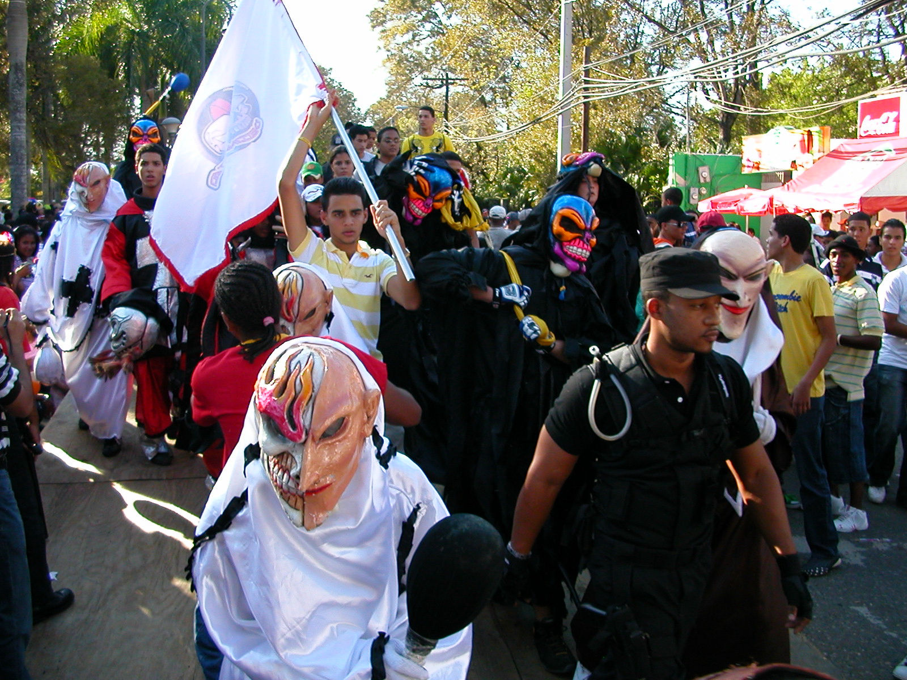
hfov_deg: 50.1
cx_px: 454
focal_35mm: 37
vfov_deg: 38.7
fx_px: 969
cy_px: 340
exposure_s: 1/279
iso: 100
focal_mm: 5.6
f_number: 2.7
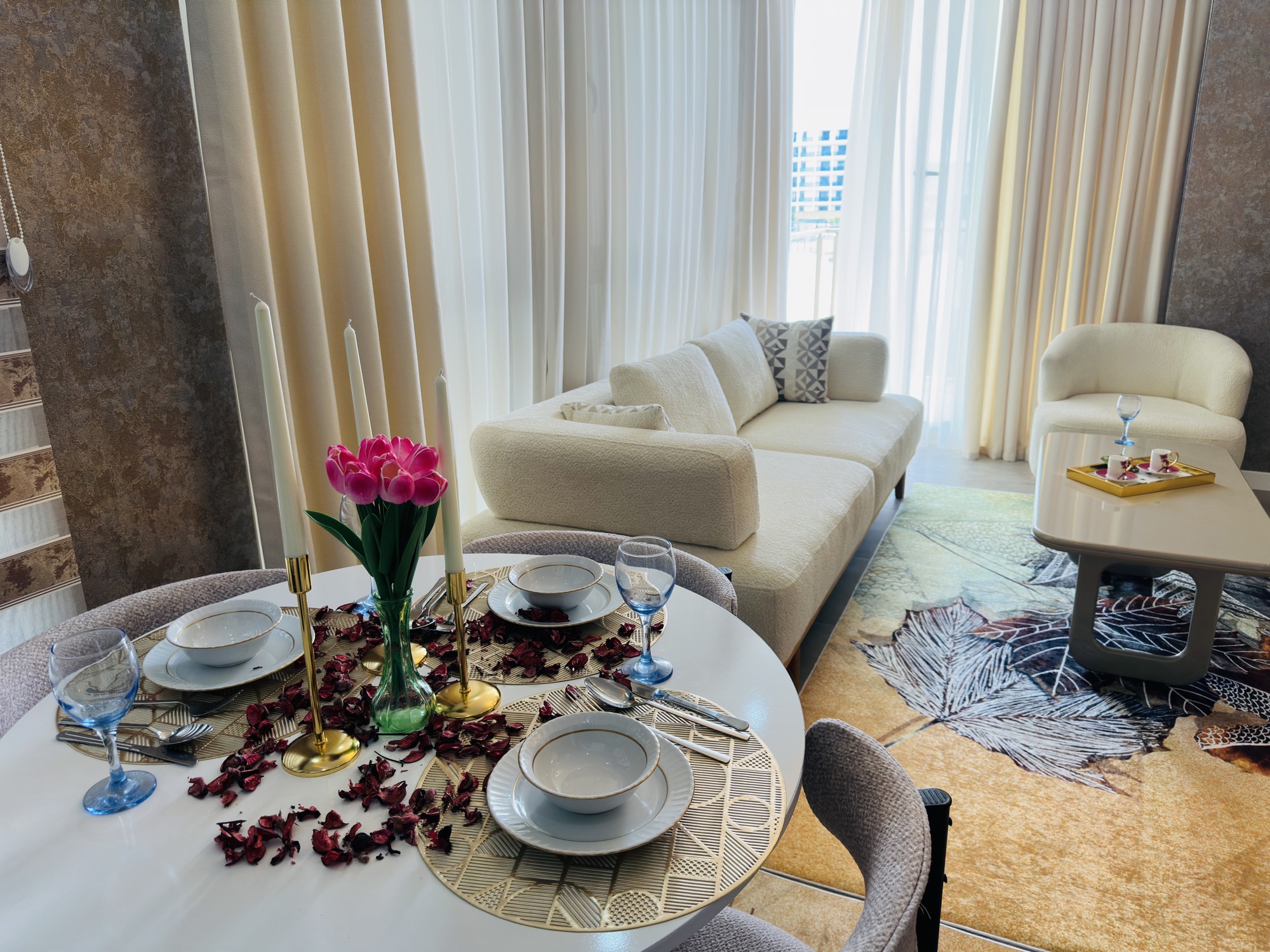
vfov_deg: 56.8
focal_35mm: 24
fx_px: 881
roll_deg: +0.8
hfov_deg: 71.6
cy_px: 476
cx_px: 635
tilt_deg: -16.4
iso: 64
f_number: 1.78
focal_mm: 6.86
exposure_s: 1/159
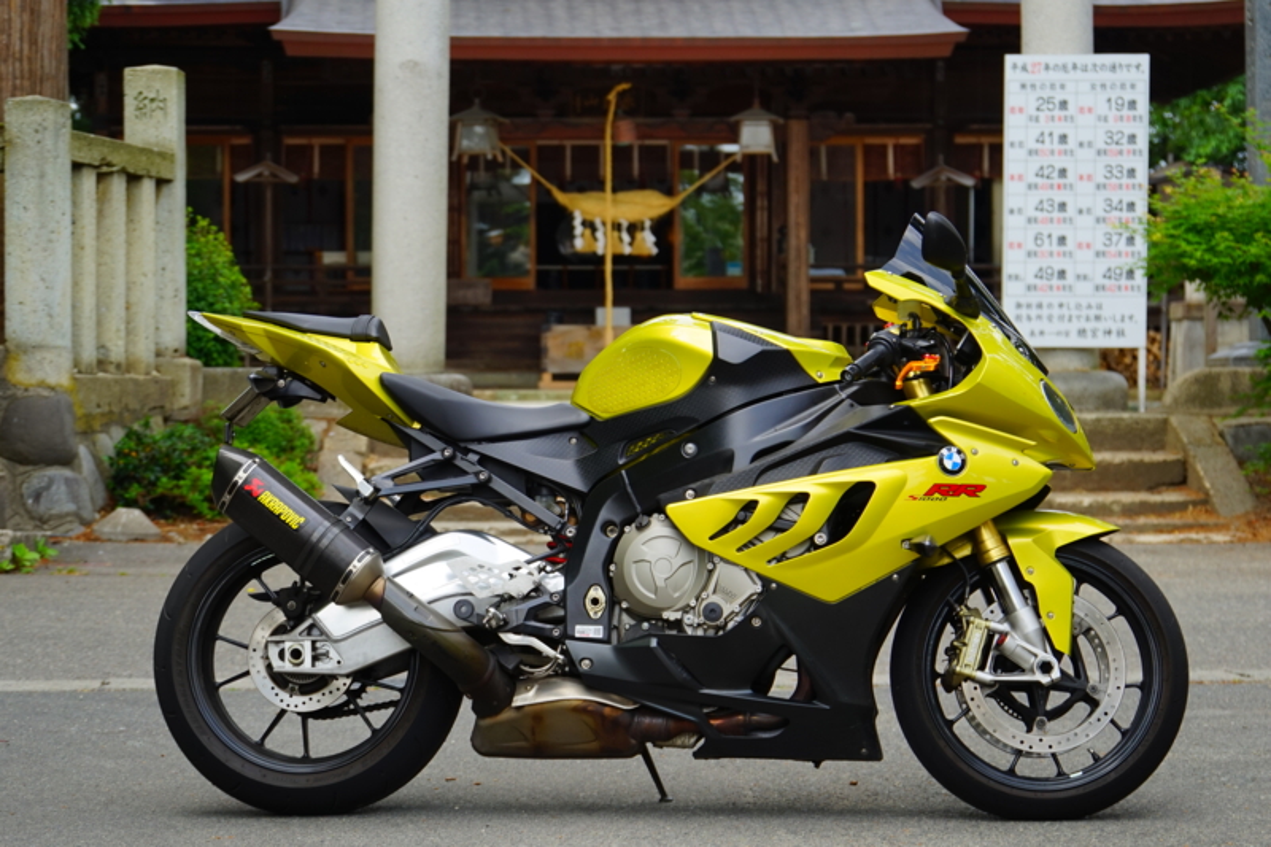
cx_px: 636
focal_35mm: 102
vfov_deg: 13.4
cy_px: 424
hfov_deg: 20.0
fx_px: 3600
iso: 100
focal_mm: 68
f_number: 5.6
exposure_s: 1/125
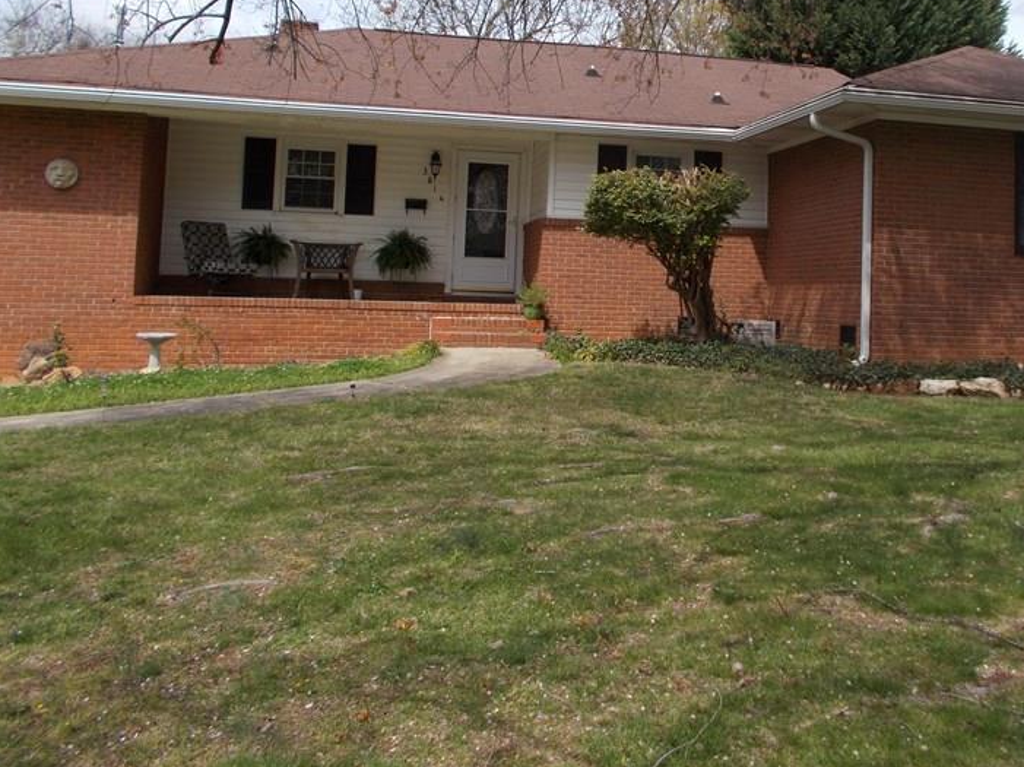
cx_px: 673
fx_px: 1124
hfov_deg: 48.3
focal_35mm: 38
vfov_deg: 37.0
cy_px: 210
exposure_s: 1/160
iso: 80
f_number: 8
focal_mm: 4.6
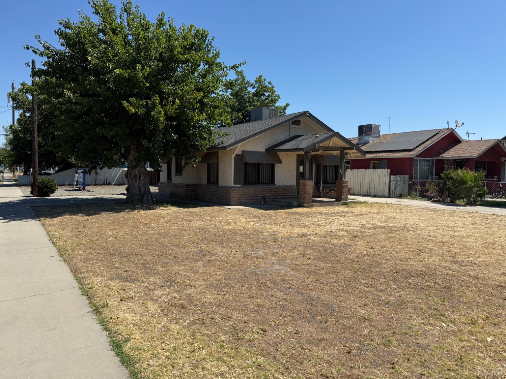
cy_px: 190
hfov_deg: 71.6
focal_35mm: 24
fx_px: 351
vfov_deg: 56.8
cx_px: 253
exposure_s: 1/4975
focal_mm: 6.76
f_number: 1.78
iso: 80
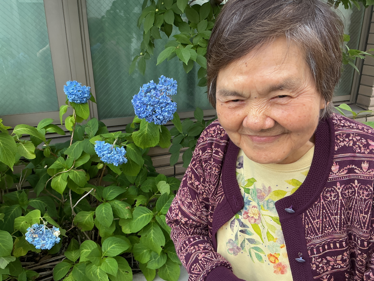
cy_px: 140
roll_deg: +2.0
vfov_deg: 48.2
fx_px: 313
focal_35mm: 29
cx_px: 187
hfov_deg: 61.7
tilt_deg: -20.9
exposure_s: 1/222
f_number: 1.8
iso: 20
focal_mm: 3
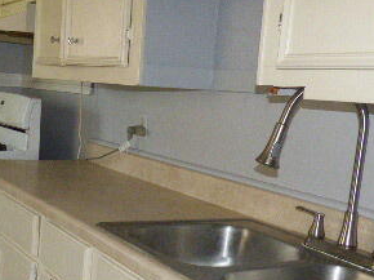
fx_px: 572
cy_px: 191
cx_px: 119
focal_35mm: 53
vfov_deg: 27.3
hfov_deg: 35.8
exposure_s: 1/60
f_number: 3
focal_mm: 4.25
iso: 800
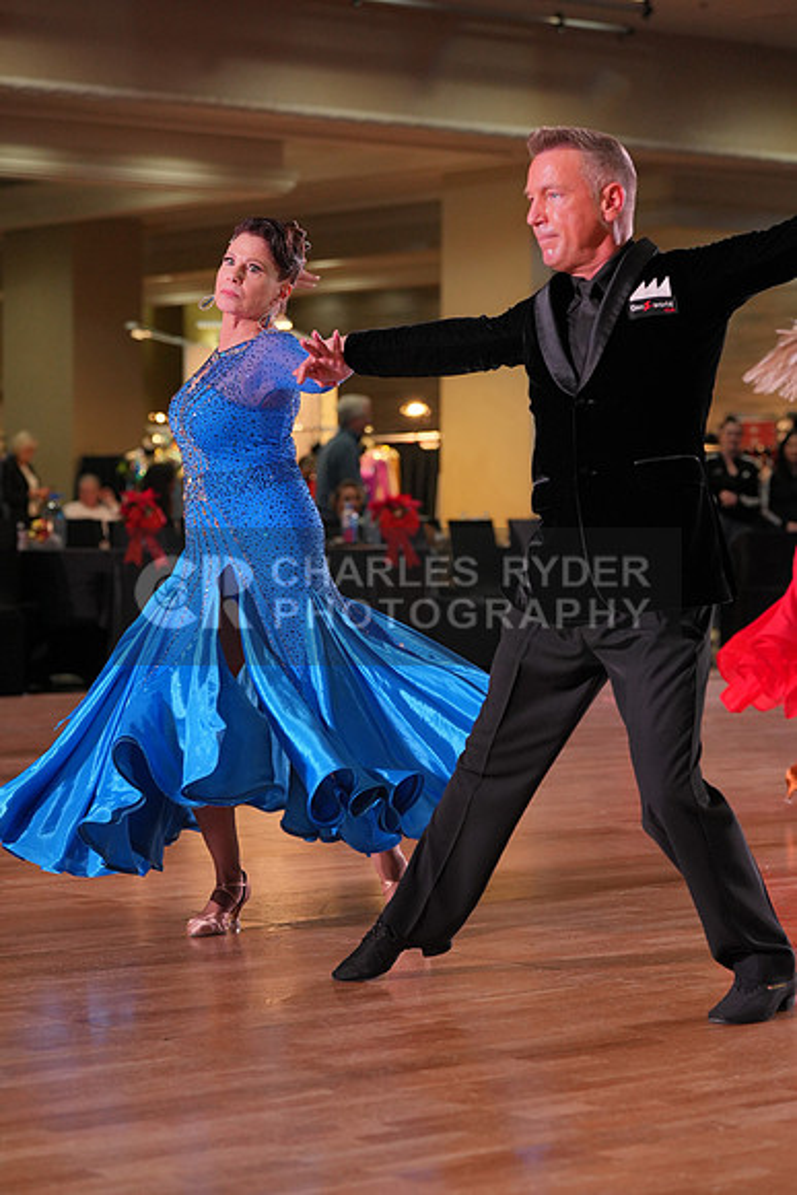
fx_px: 3153
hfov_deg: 14.4
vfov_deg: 21.5
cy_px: 598
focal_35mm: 95
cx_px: 398
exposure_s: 1/500
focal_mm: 95
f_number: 4
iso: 1600
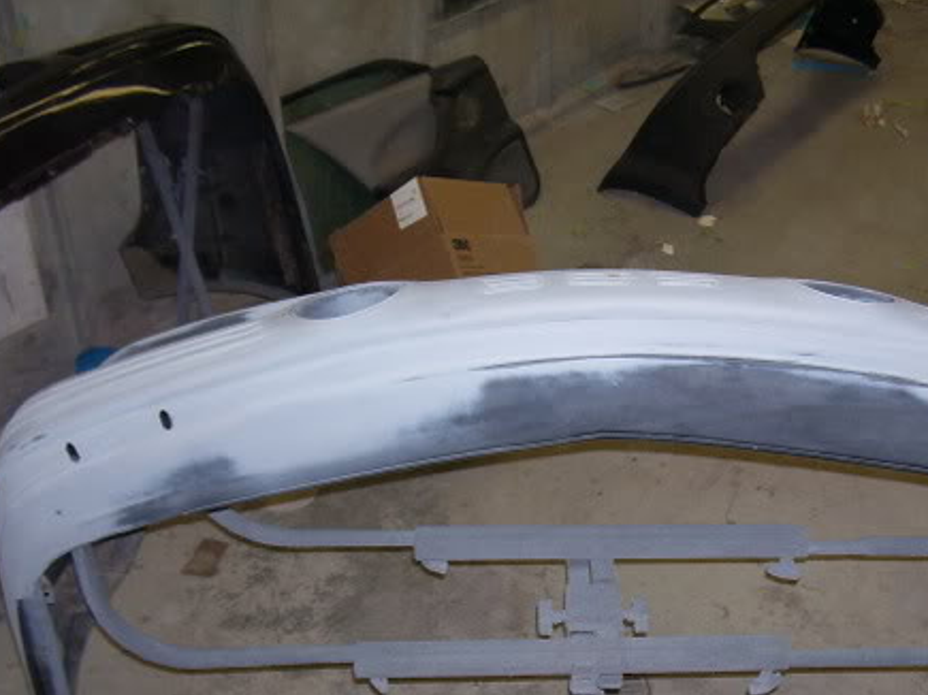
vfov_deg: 29.0
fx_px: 1340
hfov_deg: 37.8
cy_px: 439
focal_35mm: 50
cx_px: 621
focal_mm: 5.6
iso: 80
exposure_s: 1/60
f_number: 2.7
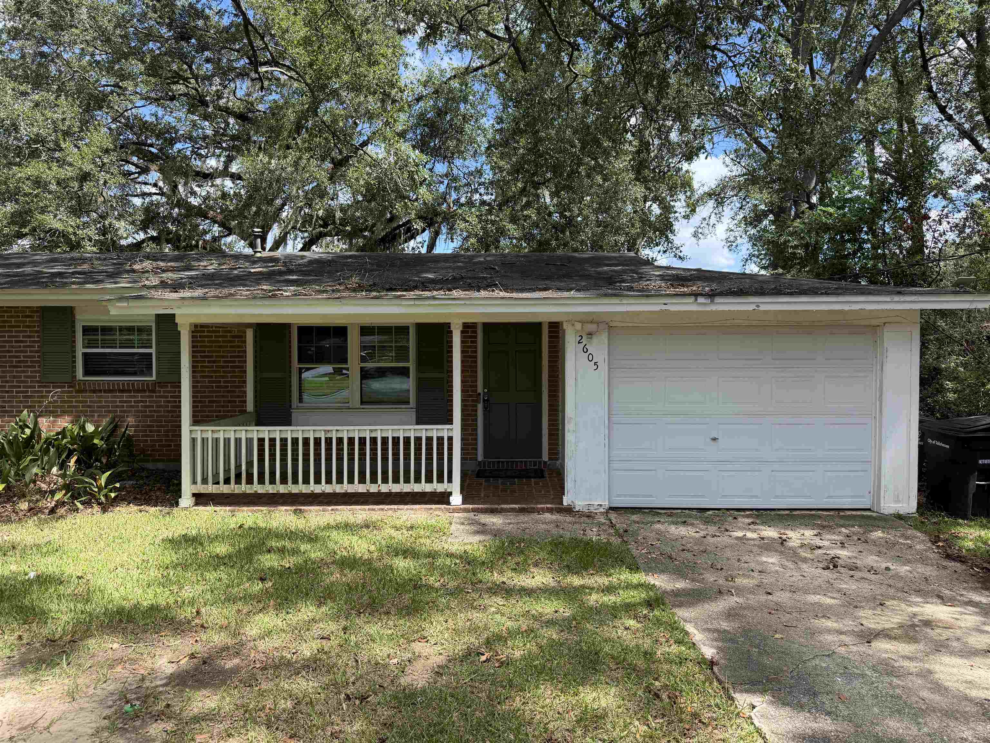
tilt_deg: -1.8
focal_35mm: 24
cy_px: 372
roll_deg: +0.5
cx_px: 495
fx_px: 686
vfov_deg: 56.8
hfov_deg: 71.6
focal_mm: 6.76
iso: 100
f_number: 1.78
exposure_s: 1/1812
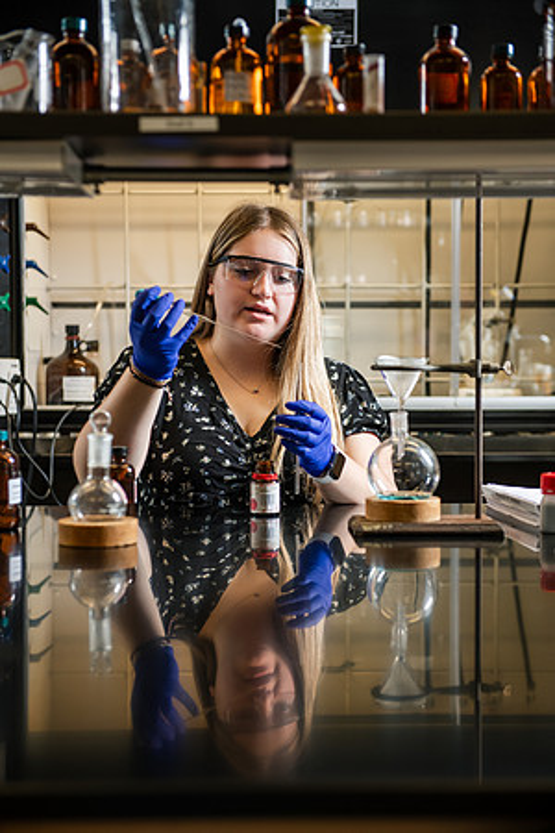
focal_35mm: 62
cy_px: 416
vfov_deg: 32.4
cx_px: 278
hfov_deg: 21.9
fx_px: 1434
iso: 640
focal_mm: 62
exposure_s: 1/200
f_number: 3.5
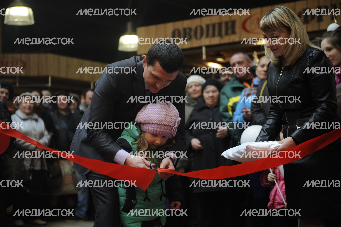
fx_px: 663
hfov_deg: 28.9
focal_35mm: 70
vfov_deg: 19.4
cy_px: 114
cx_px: 170
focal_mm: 70
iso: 640
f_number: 2.8
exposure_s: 1/320
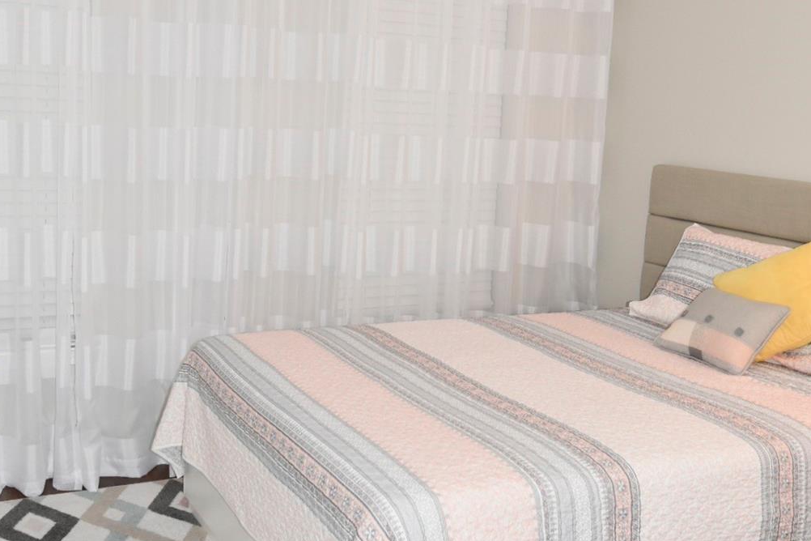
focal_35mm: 46
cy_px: 219
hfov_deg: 42.7
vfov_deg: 29.2
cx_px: 406
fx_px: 1036
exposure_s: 1/60.2
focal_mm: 20
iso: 1000
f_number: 5
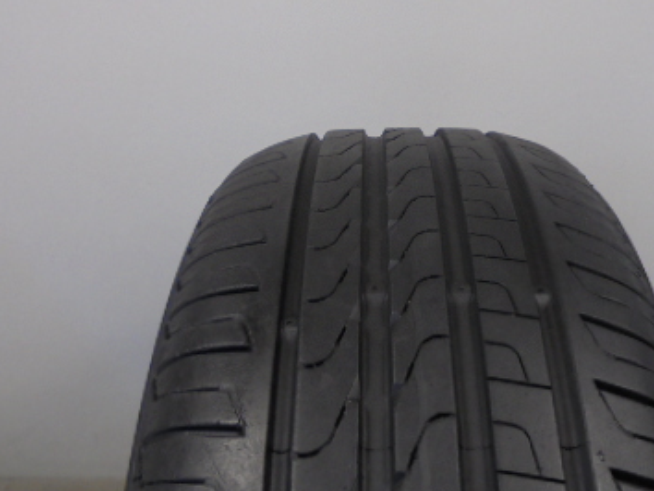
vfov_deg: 30.7
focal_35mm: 47
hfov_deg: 40.4
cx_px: 364
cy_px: 175
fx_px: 889
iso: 100
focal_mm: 4.6
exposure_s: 1/50
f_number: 3.5
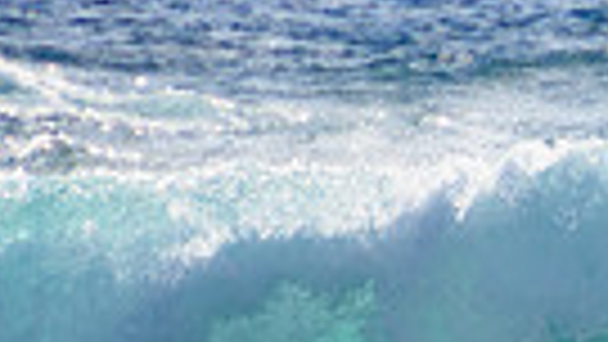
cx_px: 1094
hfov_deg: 0.8
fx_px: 43553
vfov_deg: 0.5
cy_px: 358
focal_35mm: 2701
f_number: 5.6
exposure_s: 1/2000
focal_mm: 400
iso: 250
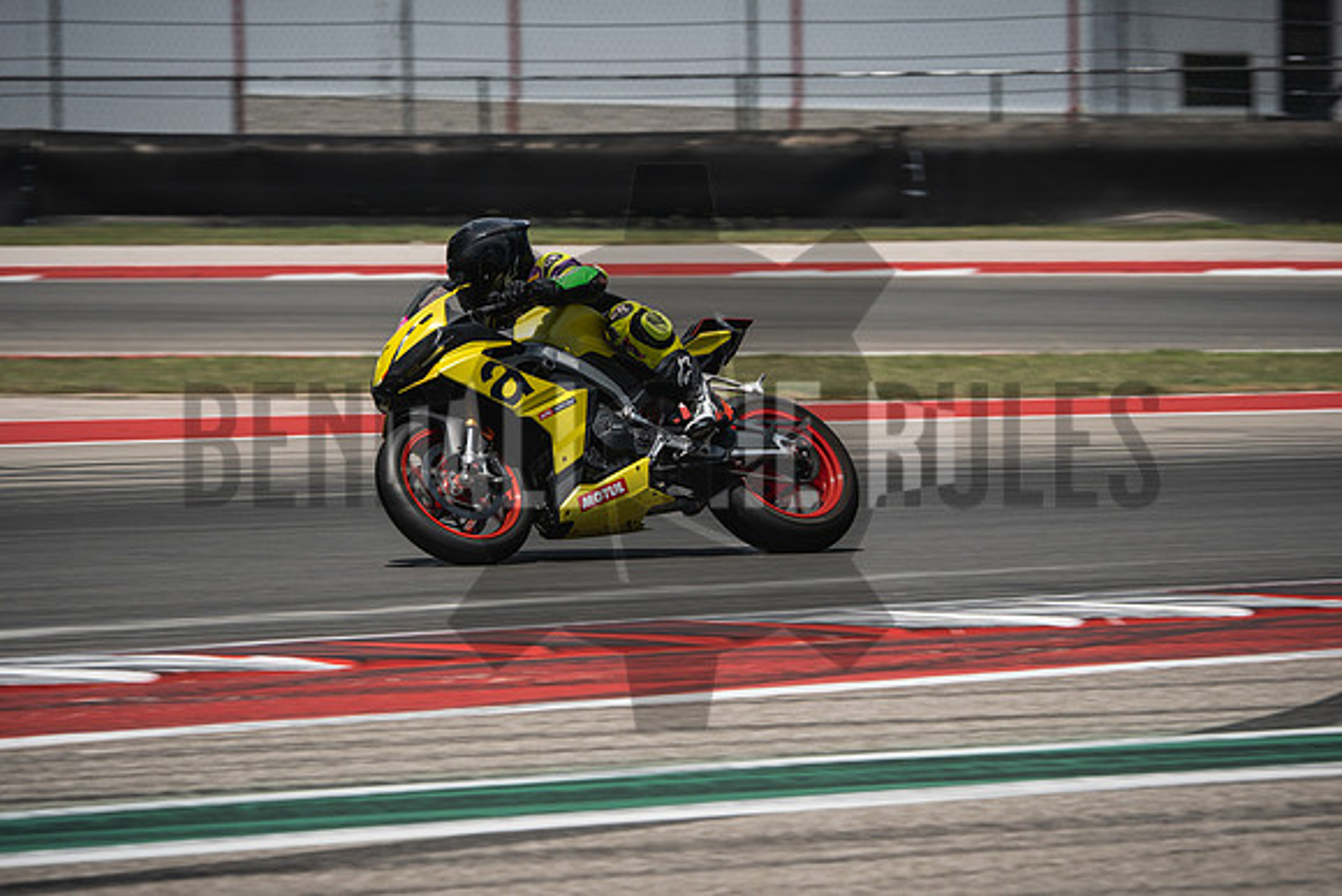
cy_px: 448
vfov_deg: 4.6
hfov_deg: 6.9
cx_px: 671
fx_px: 11185
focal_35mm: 300
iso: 160
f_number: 8
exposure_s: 1/400
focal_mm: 200
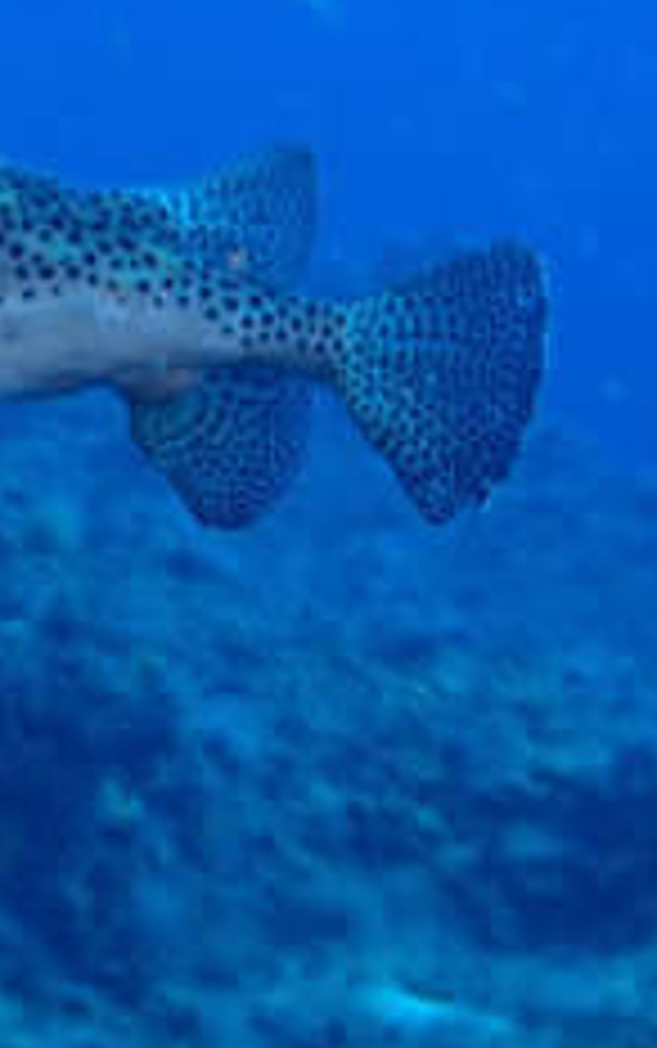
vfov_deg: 16.2
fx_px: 3660
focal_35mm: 128
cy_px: 225
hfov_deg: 10.1
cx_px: -158
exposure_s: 1/80
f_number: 4
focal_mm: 7.84
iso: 250
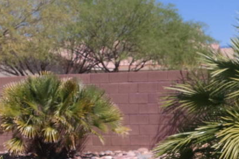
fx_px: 558
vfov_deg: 16.1
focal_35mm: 84
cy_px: 144
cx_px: 123
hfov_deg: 24.2
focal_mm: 20
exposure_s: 1/400
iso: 100
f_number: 7.1
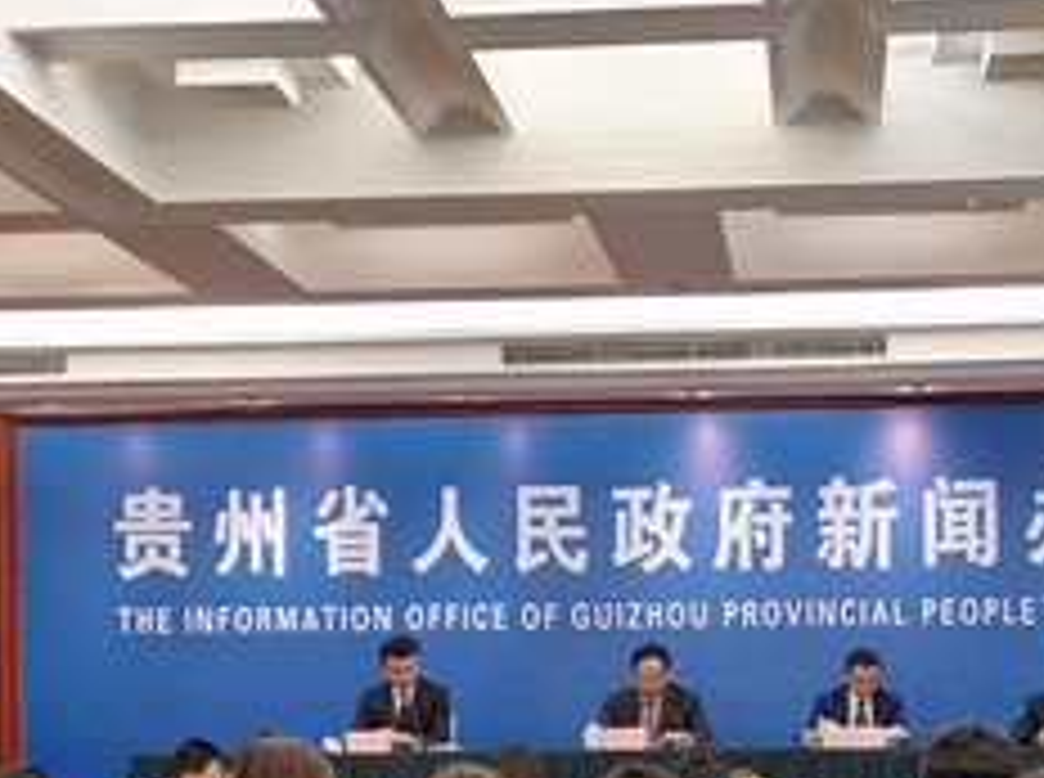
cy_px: 645
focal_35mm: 73
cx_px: 594
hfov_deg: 26.7
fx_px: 2197
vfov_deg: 19.8
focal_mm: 3.88
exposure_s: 1/50
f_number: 2
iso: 210
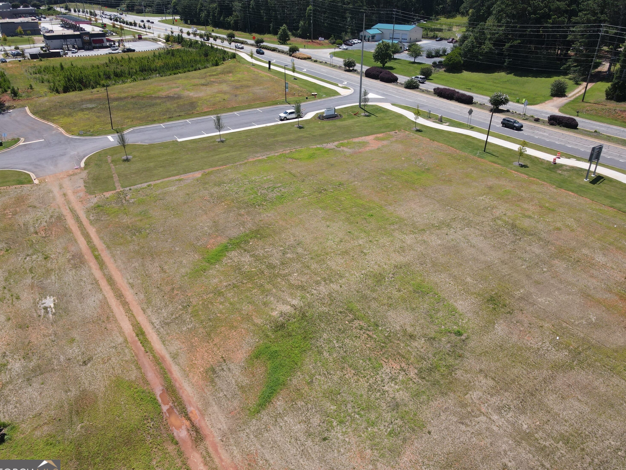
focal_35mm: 25
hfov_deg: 69.4
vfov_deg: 54.9
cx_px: 313
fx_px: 452
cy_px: 239
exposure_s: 1/640
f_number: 2.8
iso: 100
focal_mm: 4.5
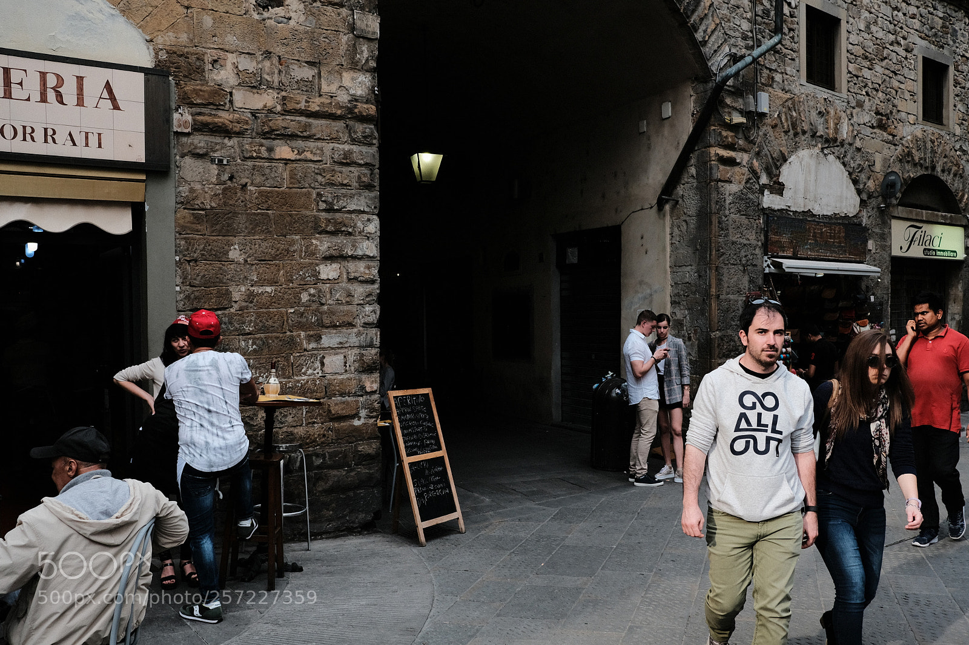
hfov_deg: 54.4
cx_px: 484
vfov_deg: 37.8
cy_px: 322
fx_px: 942
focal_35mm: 35
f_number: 4
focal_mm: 23
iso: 1000
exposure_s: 1/1000
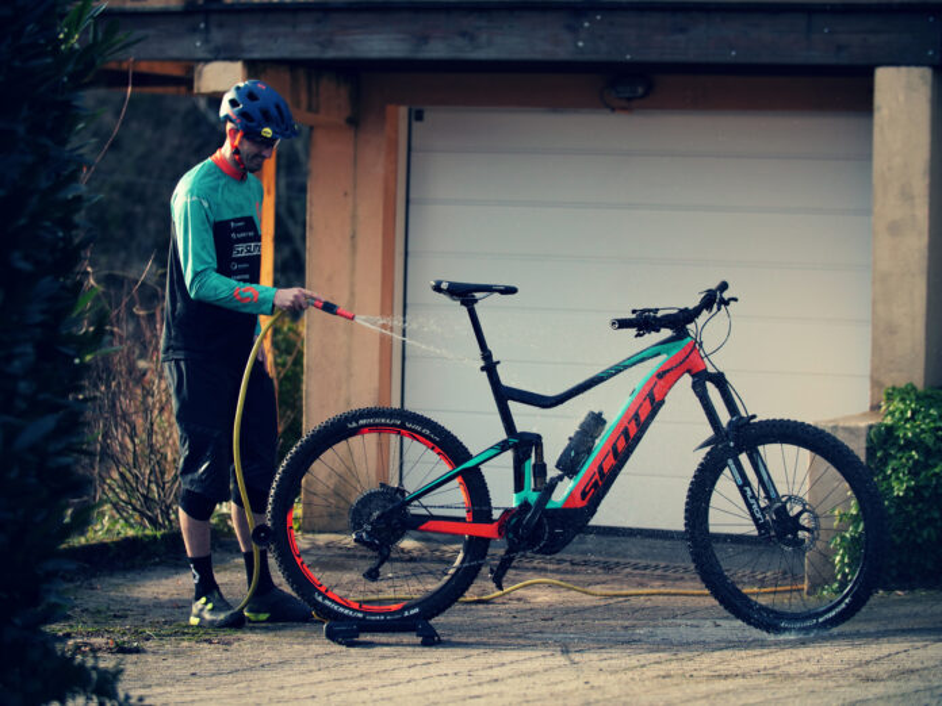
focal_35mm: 112
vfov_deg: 13.2
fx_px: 3048
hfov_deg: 17.6
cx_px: 471
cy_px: 353
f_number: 1.8
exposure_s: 1/3200
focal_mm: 56
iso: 500
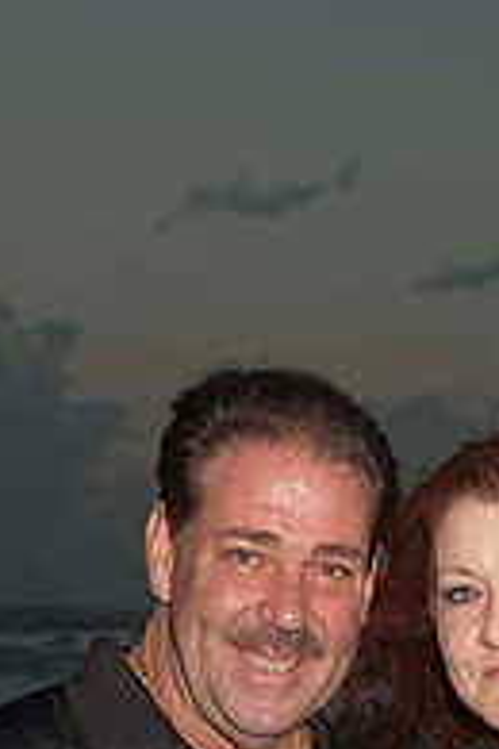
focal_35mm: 152
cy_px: 860
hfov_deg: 9.0
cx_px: 413
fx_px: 3160
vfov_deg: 13.2
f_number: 8
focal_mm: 44
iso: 100
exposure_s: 1/30
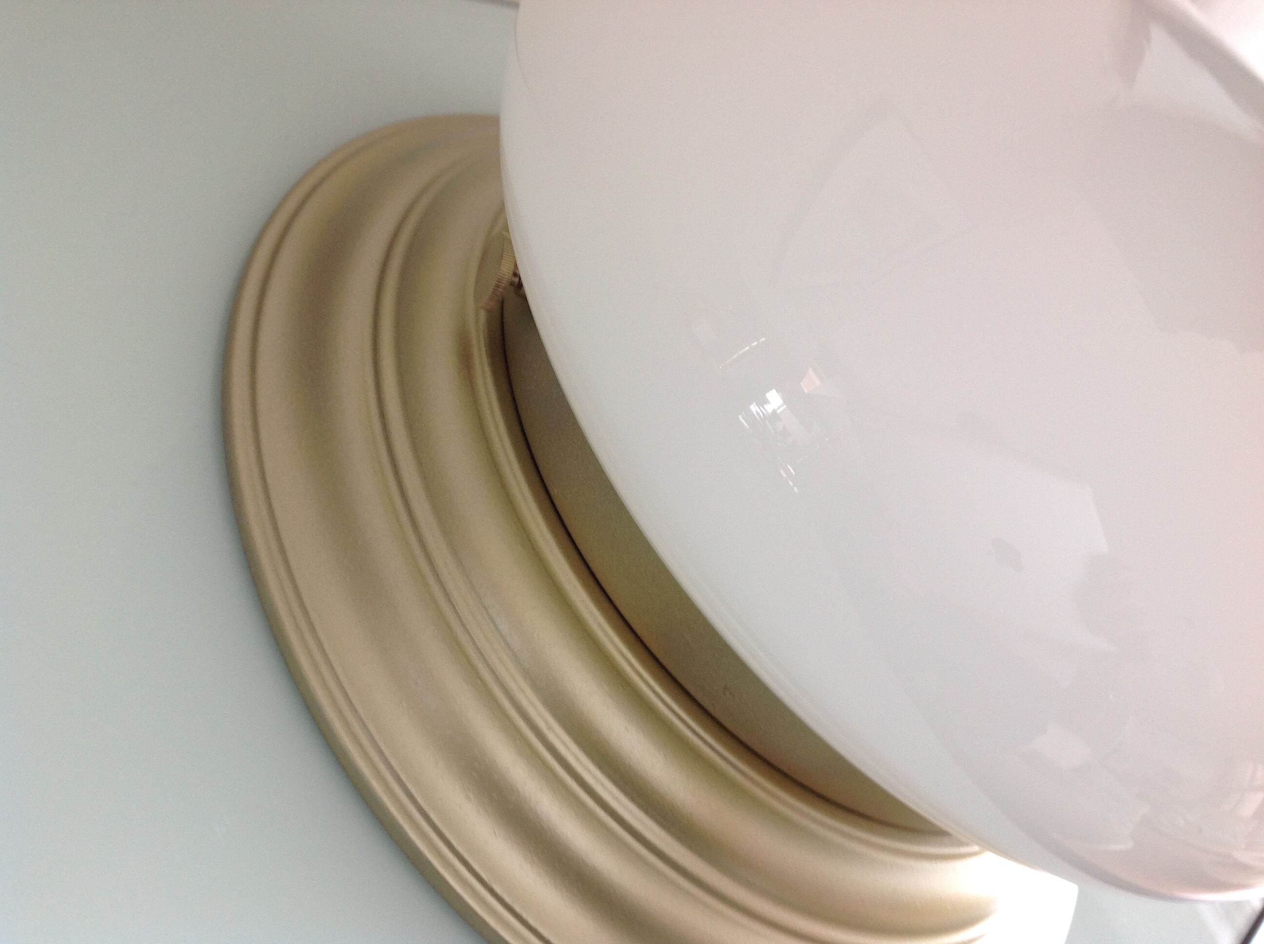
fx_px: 1276
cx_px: 632
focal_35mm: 35
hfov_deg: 52.7
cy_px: 472
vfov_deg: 40.6
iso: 50
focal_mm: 4.28
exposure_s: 1/20
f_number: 2.4
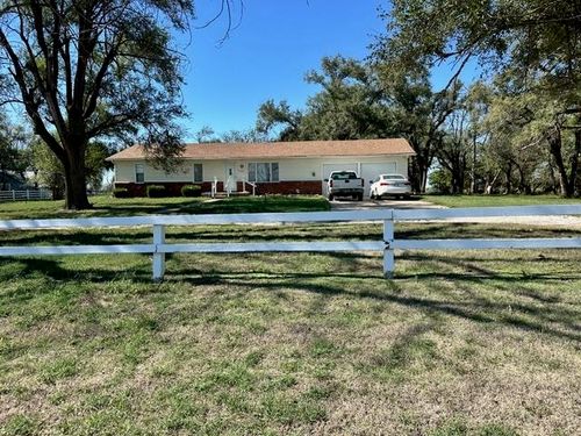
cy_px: 218
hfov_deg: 71.6
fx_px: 403
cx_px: 290
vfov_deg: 56.8
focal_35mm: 24
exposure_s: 1/3058
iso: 80
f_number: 1.78
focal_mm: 6.86
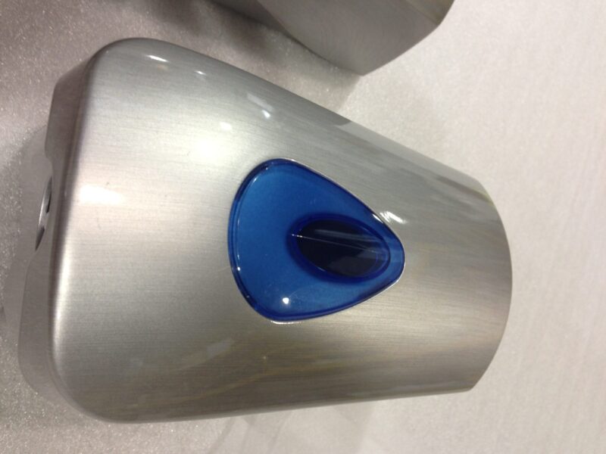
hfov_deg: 55.4
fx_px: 578
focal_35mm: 33
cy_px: 227
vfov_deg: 42.9
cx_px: 303
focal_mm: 4.13
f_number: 2.4
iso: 64
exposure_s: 1/20
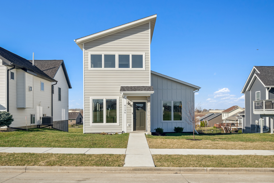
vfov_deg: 37.9
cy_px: 92
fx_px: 266
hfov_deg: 54.4
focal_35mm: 35
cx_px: 137
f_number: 9
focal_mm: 35
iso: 250
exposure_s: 1/6400
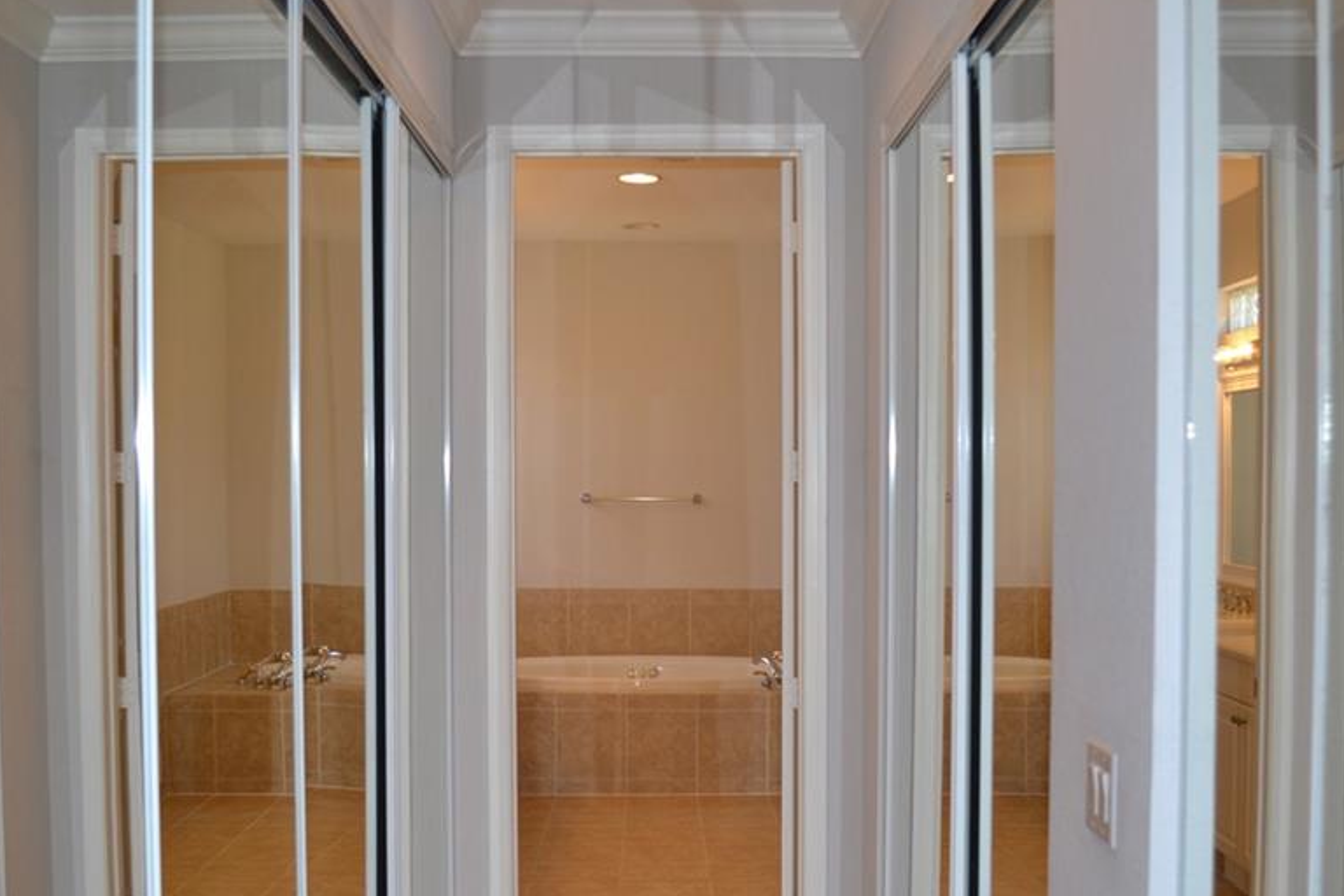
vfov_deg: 33.3
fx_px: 1493
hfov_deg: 48.5
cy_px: 518
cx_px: 663
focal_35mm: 40
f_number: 4.5
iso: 400
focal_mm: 20
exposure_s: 1/125
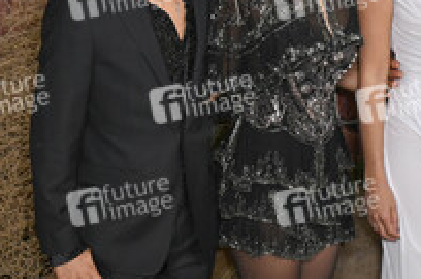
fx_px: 957
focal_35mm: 82
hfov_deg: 24.3
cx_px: 354
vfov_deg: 16.4
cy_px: 48
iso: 1000
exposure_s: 1/250
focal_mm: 37
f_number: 7.1
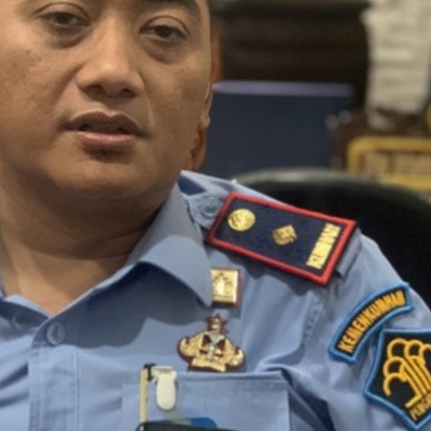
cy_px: 201
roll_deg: -2.9
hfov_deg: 17.6
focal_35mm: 98
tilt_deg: -6.8
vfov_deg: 17.7
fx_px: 1380
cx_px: 98
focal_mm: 6
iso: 640
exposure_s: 1/30
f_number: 2.4
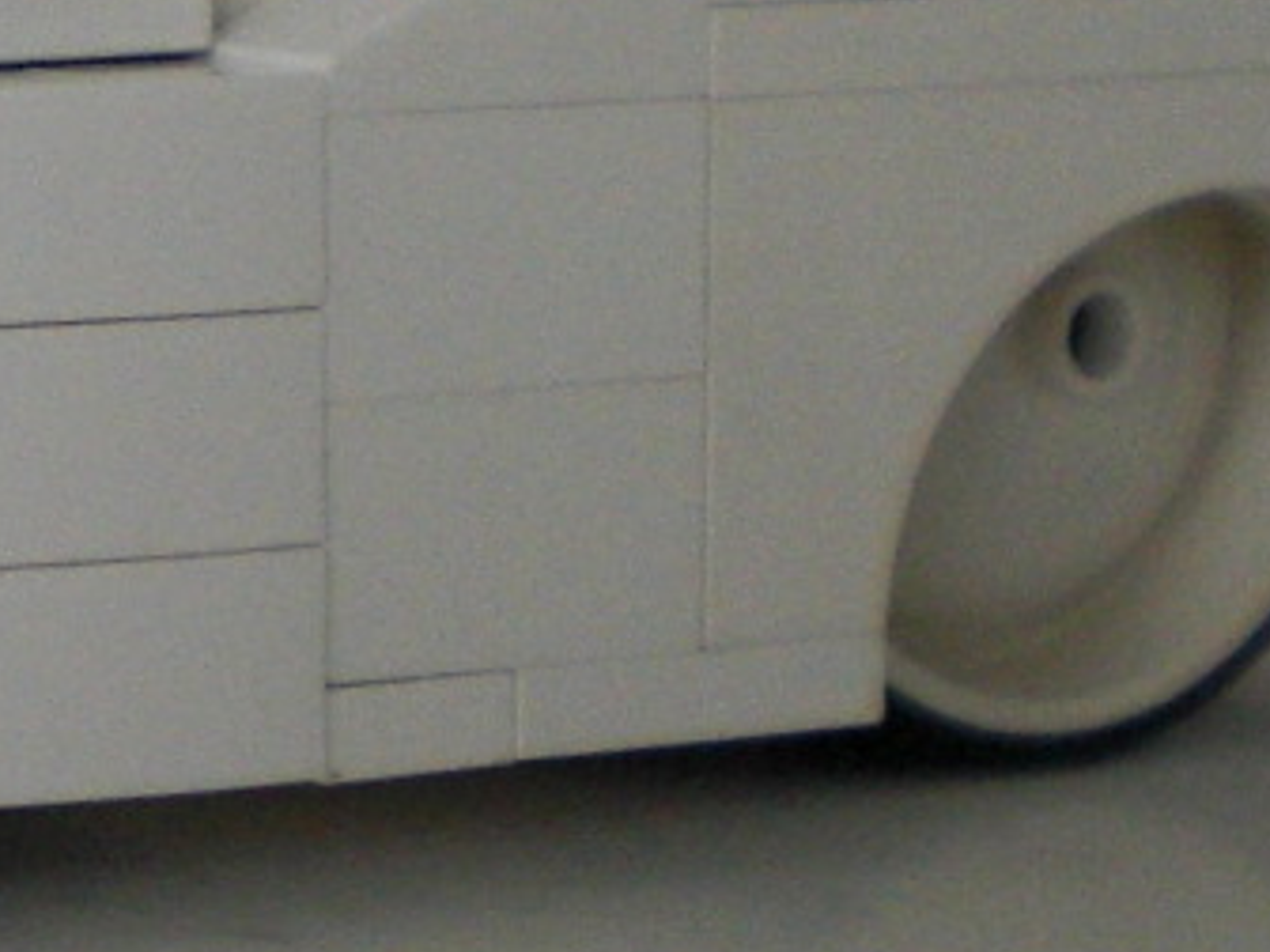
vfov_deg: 8.2
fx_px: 6641
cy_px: 34
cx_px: -764
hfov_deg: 10.5
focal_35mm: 181
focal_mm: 6.3
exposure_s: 1/30
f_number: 3.1
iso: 200
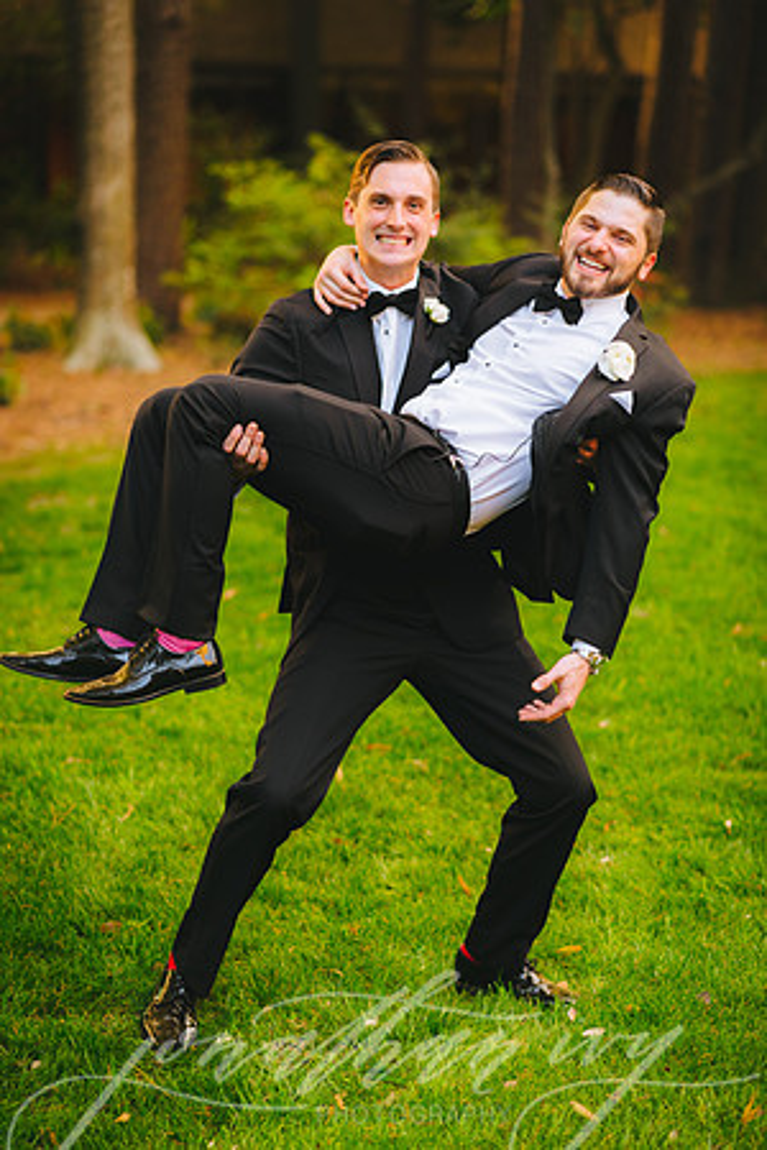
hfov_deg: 16.1
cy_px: 575
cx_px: 384
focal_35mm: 85
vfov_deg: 23.9
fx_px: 2716
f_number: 2.2
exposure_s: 1/250
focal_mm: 85
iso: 500
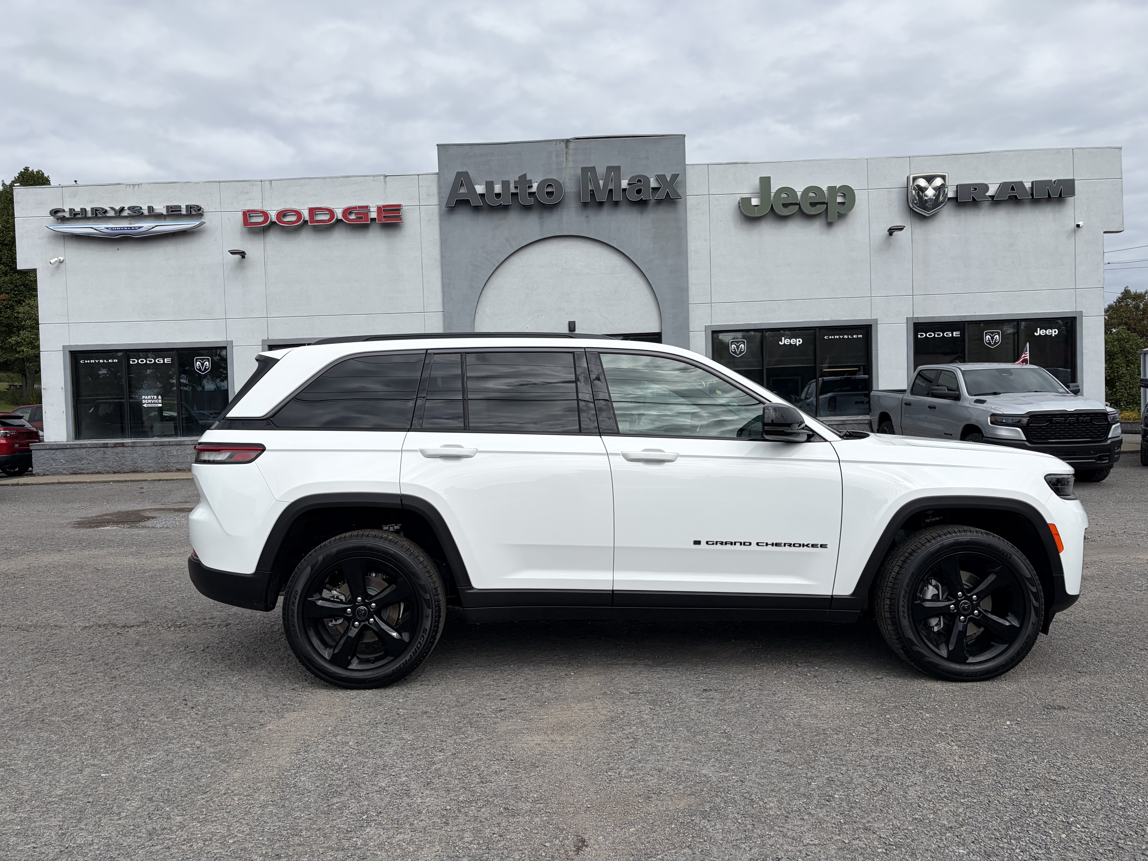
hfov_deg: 67.3
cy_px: 430
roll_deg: +2.2
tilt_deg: -1.4
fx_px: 862
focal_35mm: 26
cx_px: 574
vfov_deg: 53.1
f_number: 1.6
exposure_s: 1/5348
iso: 50
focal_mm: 5.96
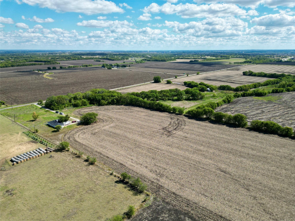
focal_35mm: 24
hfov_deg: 71.6
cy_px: 110
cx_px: 148
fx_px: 205
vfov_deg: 56.8
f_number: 1.7
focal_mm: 6.72
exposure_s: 1/3200
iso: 140
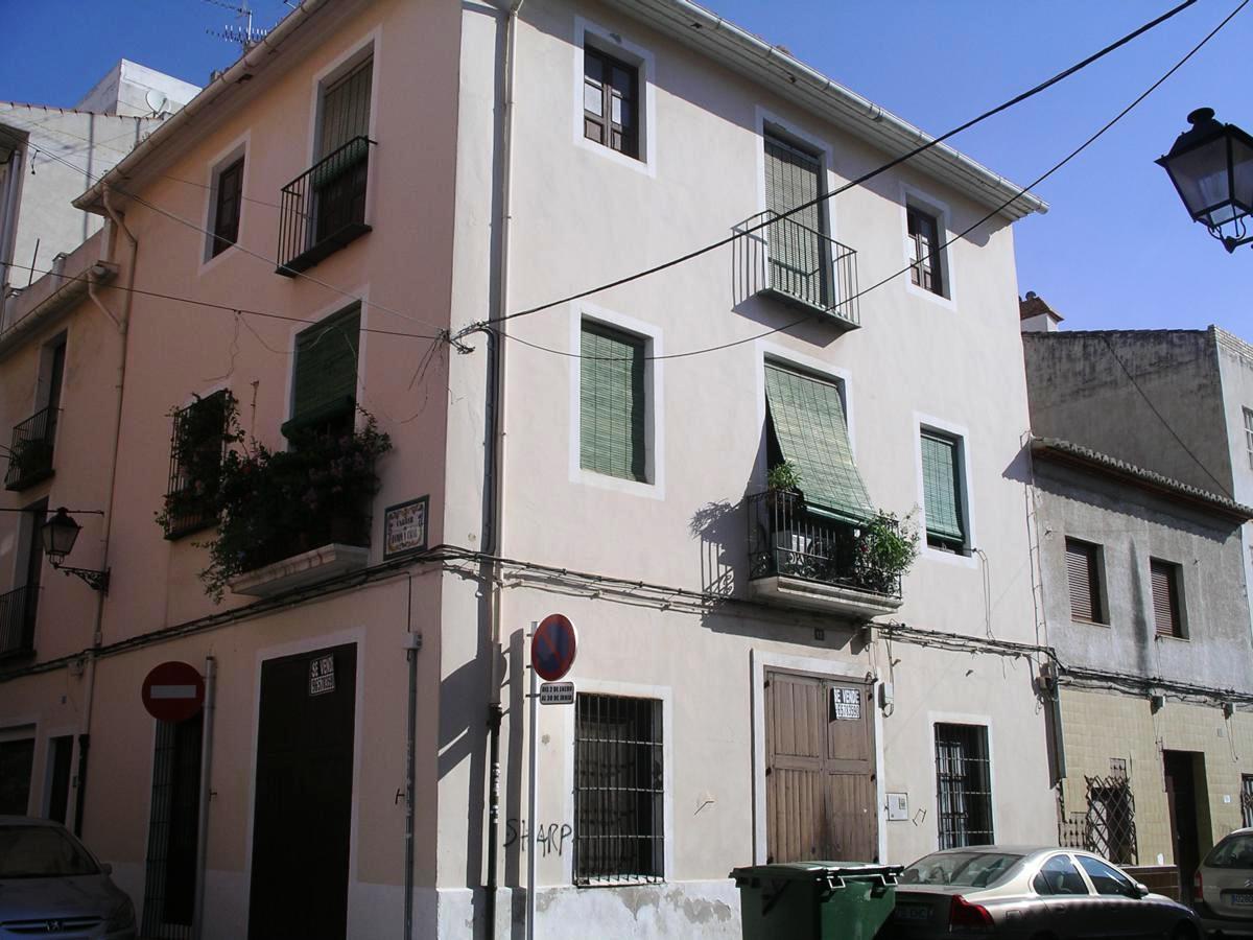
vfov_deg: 38.7
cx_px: 626
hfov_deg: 50.1
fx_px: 1339
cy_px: 470
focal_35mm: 37
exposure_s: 1/658
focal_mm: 7.8
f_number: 5.6
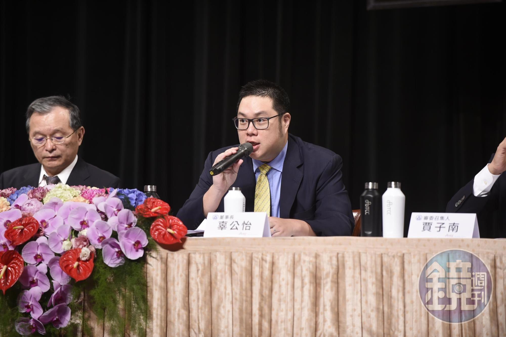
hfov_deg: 10.3
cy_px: 168
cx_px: 253
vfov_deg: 6.9
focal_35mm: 200
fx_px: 2809
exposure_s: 1/320
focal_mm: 200
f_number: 4
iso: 1000
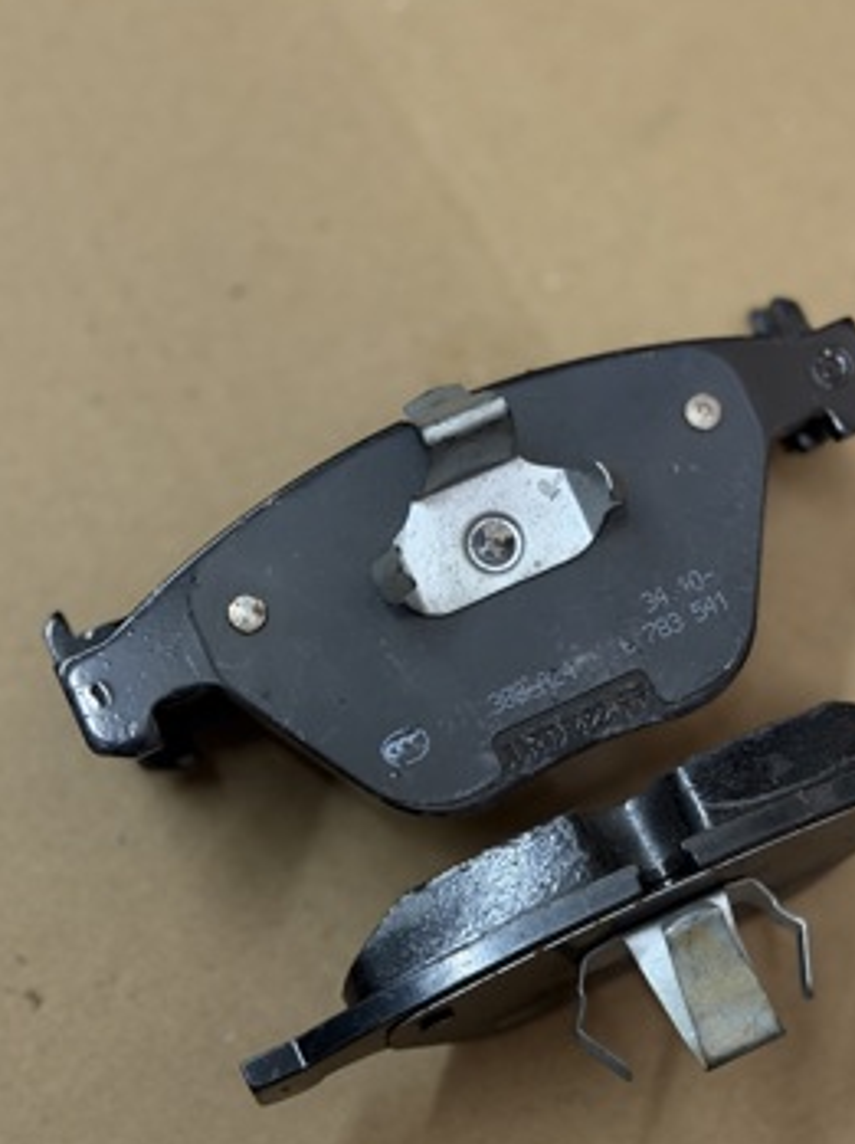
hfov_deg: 22.2
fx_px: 2178
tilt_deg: -73.8
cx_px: 545
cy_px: 636
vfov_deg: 29.4
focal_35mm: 66
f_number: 1.78
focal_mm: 6.76
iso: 320
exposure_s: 1/33
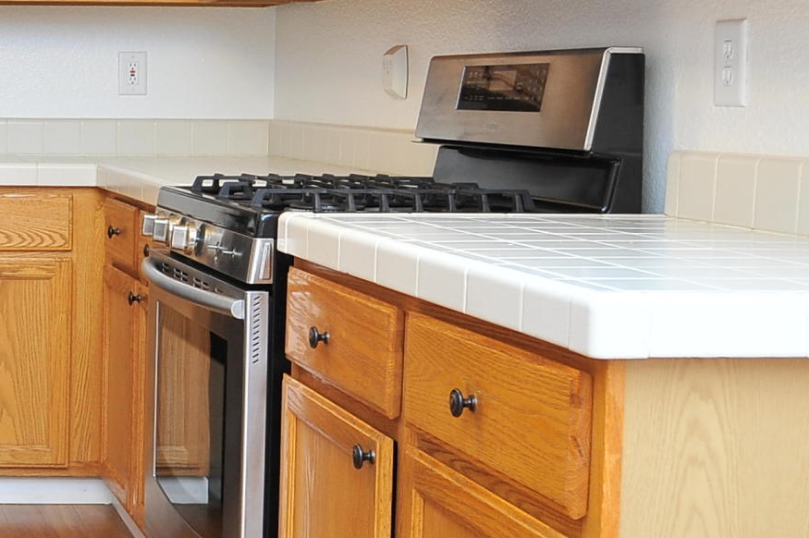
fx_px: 1617
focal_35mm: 72
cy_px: 136
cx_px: -250
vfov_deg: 18.8
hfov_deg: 24.4
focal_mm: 21
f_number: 5
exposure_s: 1/80
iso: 640
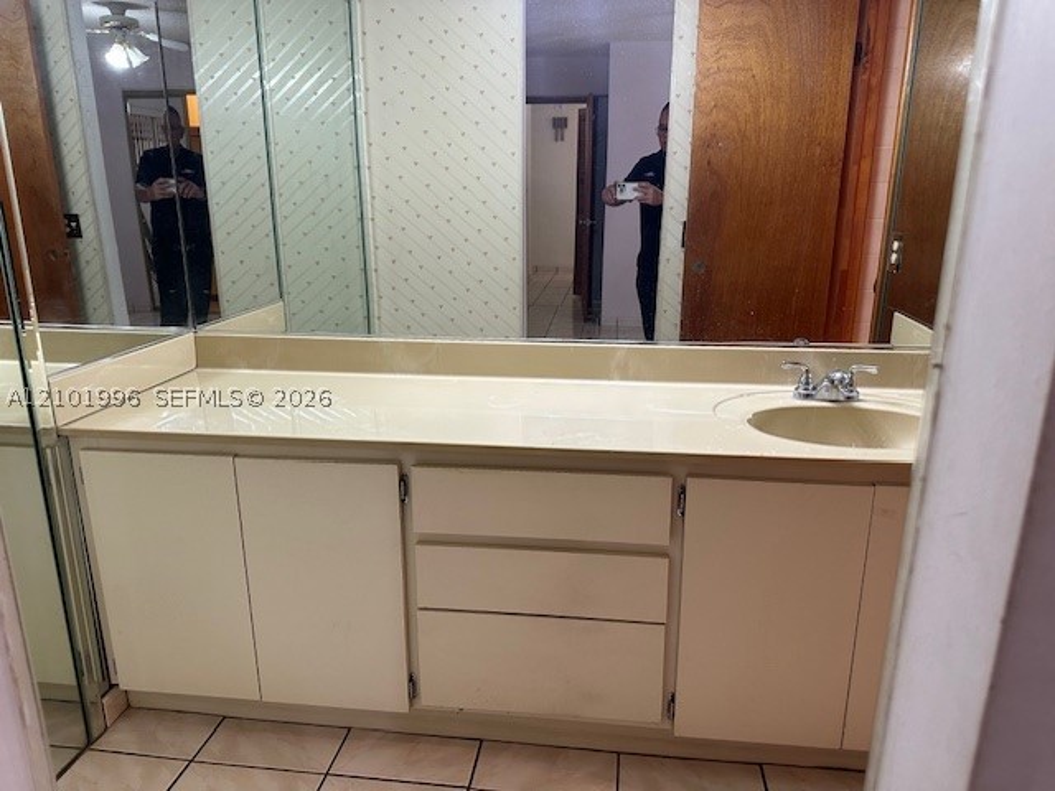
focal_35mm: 24
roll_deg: -0.4
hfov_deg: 71.6
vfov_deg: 56.8
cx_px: 528
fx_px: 731
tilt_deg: -15.8
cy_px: 396
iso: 200
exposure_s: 1/120
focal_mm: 6.86
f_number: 1.78
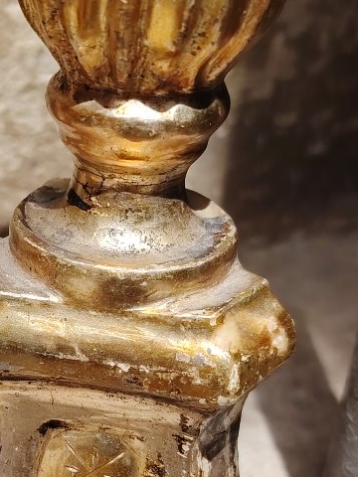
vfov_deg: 25.8
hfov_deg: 19.3
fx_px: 1034
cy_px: 338
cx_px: 29
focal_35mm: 75
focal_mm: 5.25
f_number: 1.75
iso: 106
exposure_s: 1/444
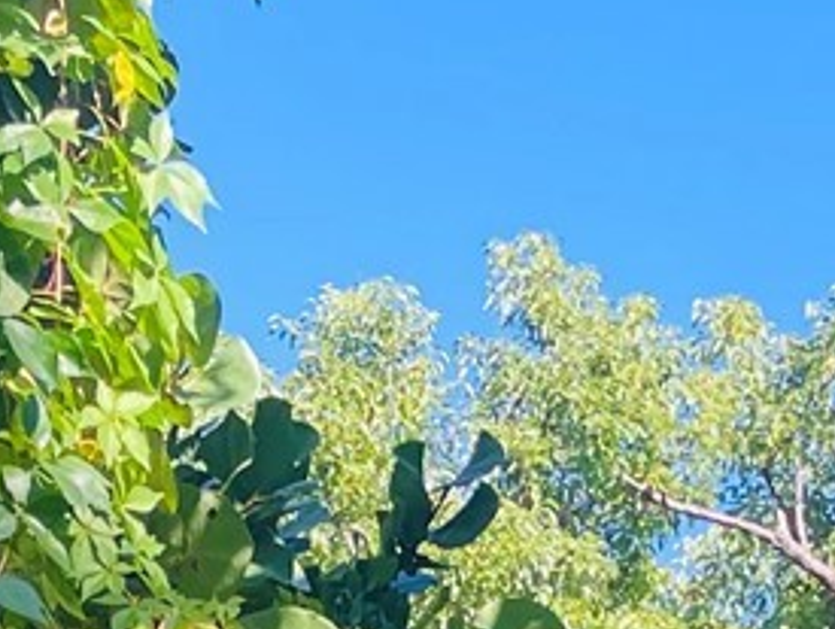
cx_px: 644
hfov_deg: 13.0
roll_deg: -0.5
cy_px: 1644
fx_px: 3647
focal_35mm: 151
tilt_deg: +18.2
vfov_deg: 8.7
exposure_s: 1/354
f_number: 1.6
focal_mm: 4.2
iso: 32
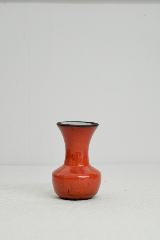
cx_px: 80
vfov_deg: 20.4
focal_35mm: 100
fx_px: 666
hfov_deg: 13.7
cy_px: 120
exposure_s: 1/40
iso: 2500
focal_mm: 100
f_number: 11
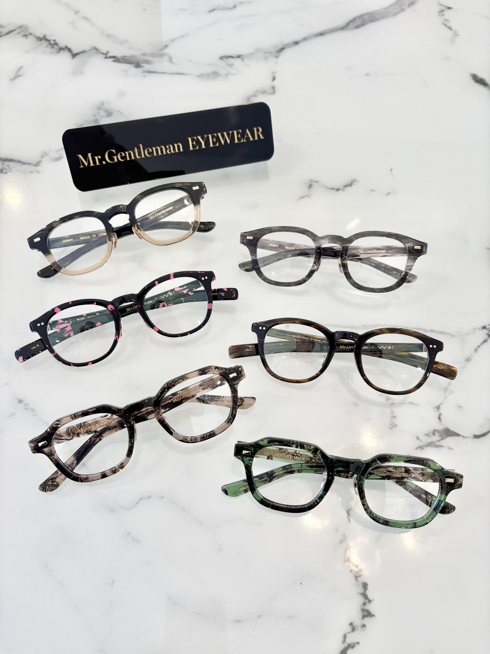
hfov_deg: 53.1
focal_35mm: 26
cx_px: 245
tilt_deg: -61.0
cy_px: 327
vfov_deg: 67.3
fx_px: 491
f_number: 1.6
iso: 80
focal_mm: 5.96
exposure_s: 1/120
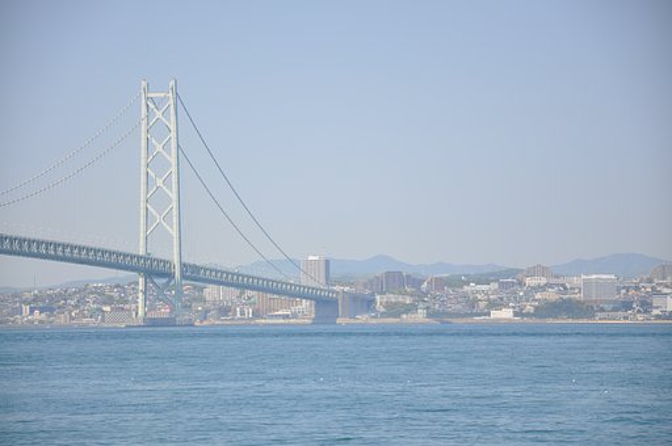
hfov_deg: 13.1
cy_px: 223
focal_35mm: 158
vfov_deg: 8.7
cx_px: 336
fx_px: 2936
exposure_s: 1/800
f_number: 7.1
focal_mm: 105
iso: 200
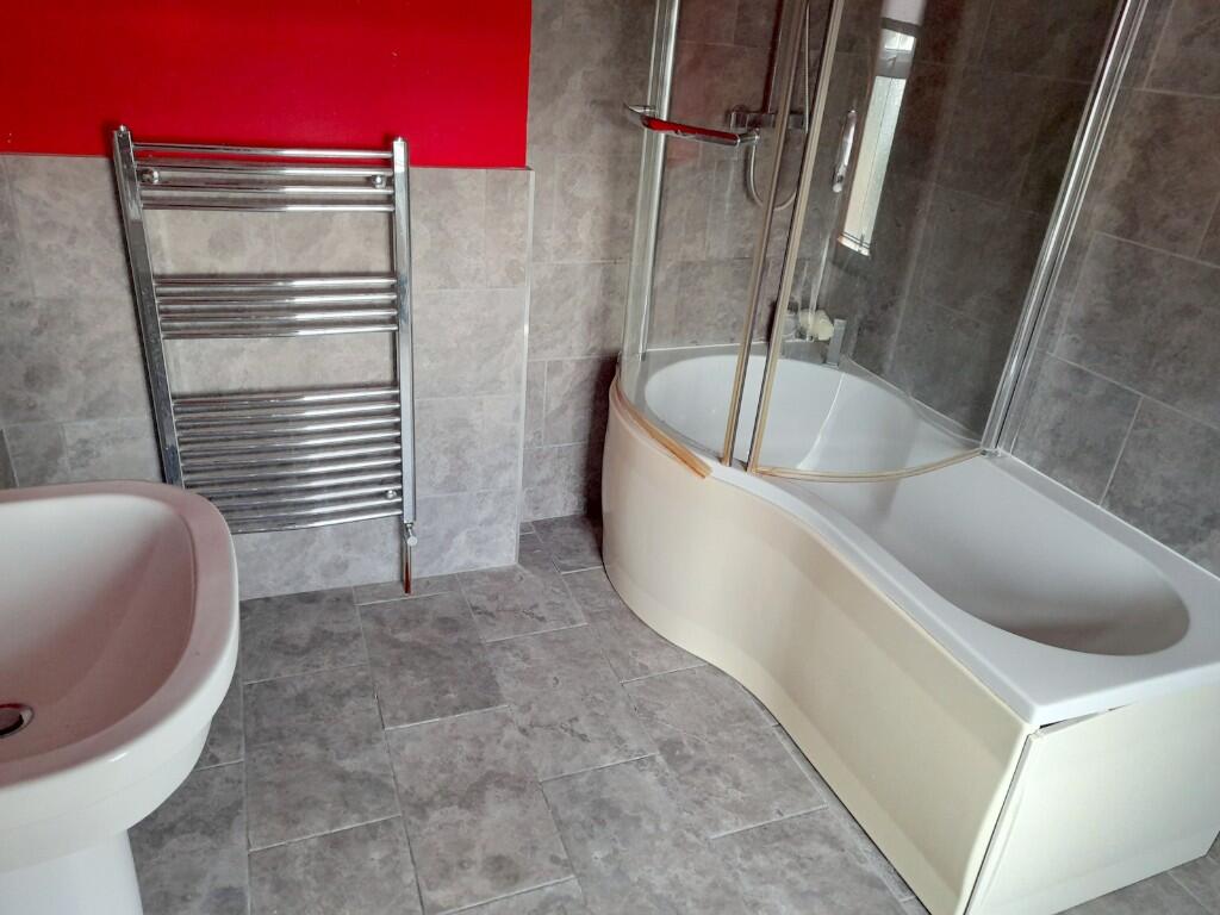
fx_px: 881
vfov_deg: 54.9
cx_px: 610
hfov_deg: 69.4
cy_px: 458
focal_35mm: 25
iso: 400
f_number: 2
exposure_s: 1/30
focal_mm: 4.6
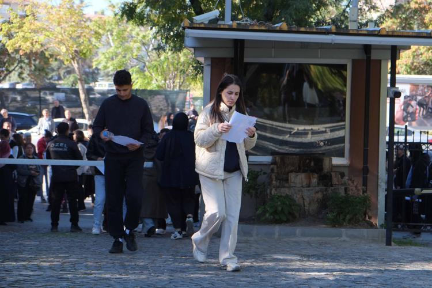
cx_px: 216
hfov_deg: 24.5
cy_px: 144
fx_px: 996
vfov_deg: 16.5
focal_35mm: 83
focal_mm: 55
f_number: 4.5
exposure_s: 1/250
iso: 400
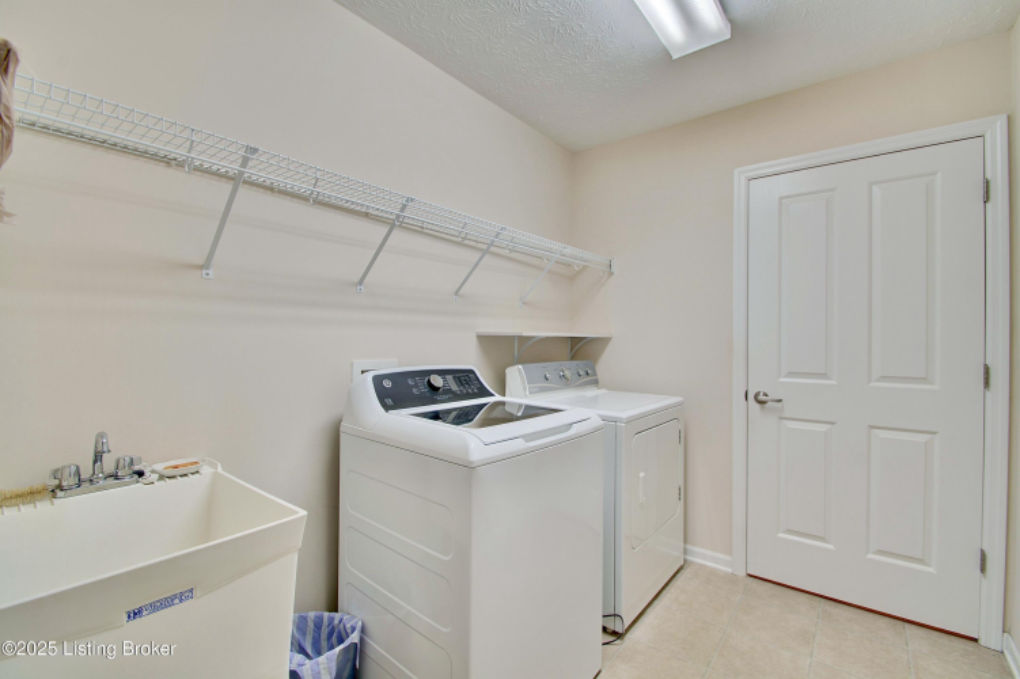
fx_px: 425
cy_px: 340
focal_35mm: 15
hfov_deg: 100.4
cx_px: 510
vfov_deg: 77.3
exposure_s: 1/10
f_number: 8
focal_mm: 10
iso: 100
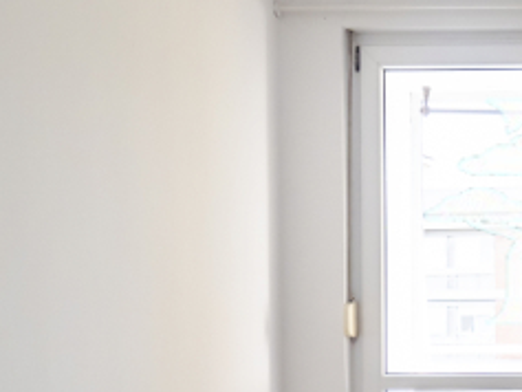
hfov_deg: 29.3
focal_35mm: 59
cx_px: 584
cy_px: 291
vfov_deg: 24.6
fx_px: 890
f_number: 4
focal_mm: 7
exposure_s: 1/80
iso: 400
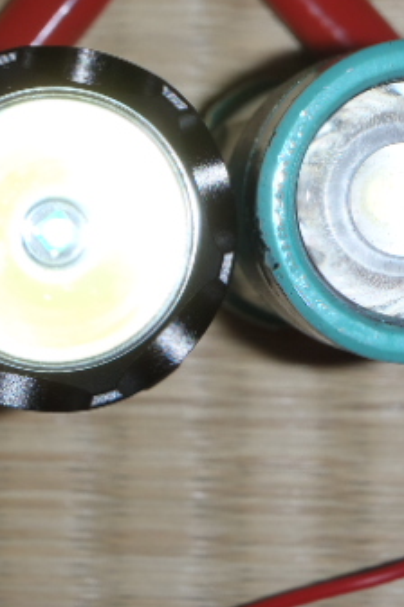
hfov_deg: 6.8
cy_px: 177
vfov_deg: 10.2
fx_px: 3400
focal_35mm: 202
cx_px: 188
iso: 100
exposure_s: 1/100
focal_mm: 18.2
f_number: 5.1
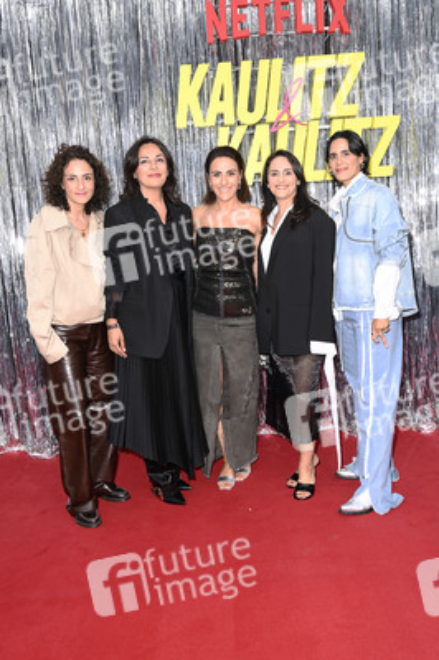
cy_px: 330
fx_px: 623
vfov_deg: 55.8
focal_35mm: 34
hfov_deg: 38.8
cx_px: 220
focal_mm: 34
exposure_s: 1/250
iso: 500
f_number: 6.3
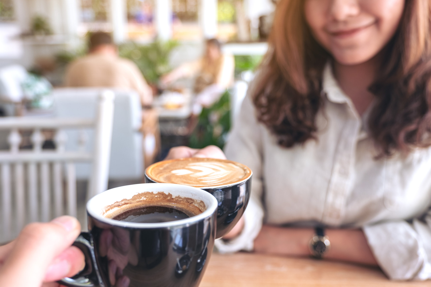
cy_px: 144
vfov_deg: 43.6
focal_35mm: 30
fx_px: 359
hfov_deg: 61.9
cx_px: 216
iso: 200
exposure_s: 1/50
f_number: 2.8
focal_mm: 20
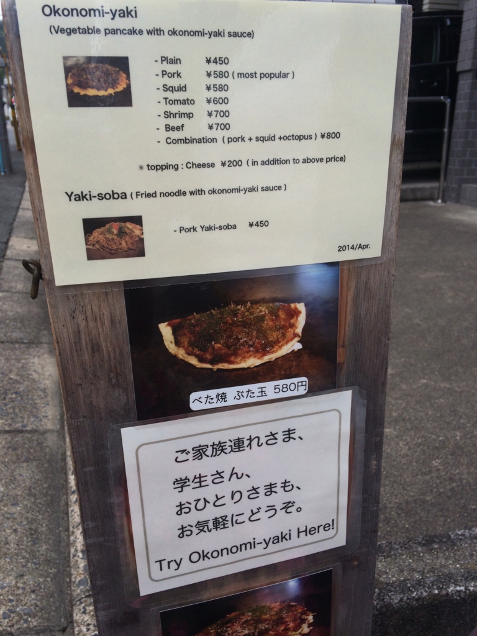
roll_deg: +0.7
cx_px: 238
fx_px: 533
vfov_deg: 61.7
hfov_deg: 48.2
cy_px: 318
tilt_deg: -20.1
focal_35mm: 29
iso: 32
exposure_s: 1/1109
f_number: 2.2
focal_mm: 4.15
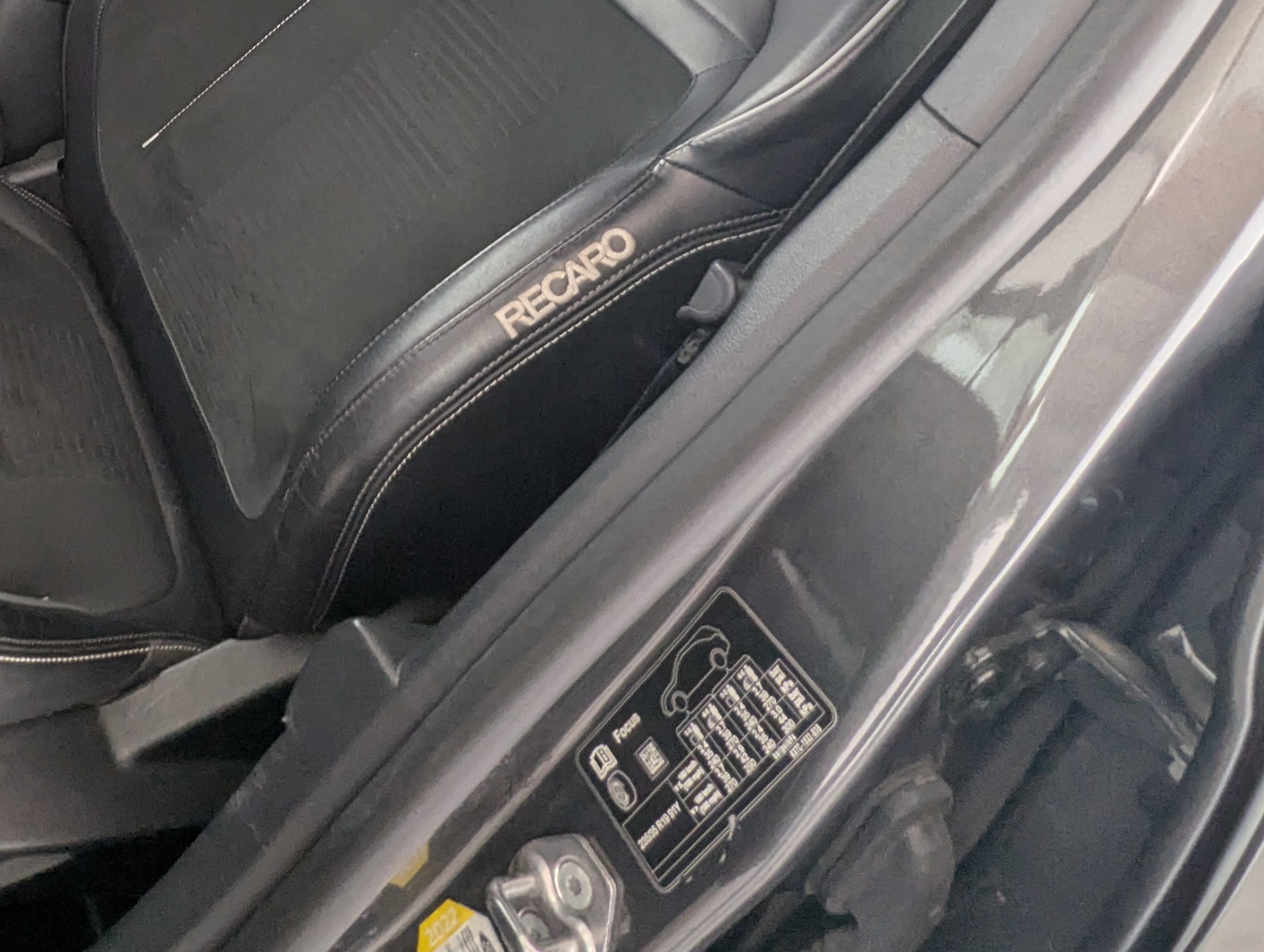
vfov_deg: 38.5
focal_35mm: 33
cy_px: 12
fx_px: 1207
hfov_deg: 50.9
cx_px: 202
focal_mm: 2.35
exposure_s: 1/58.1
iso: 76
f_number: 2.2
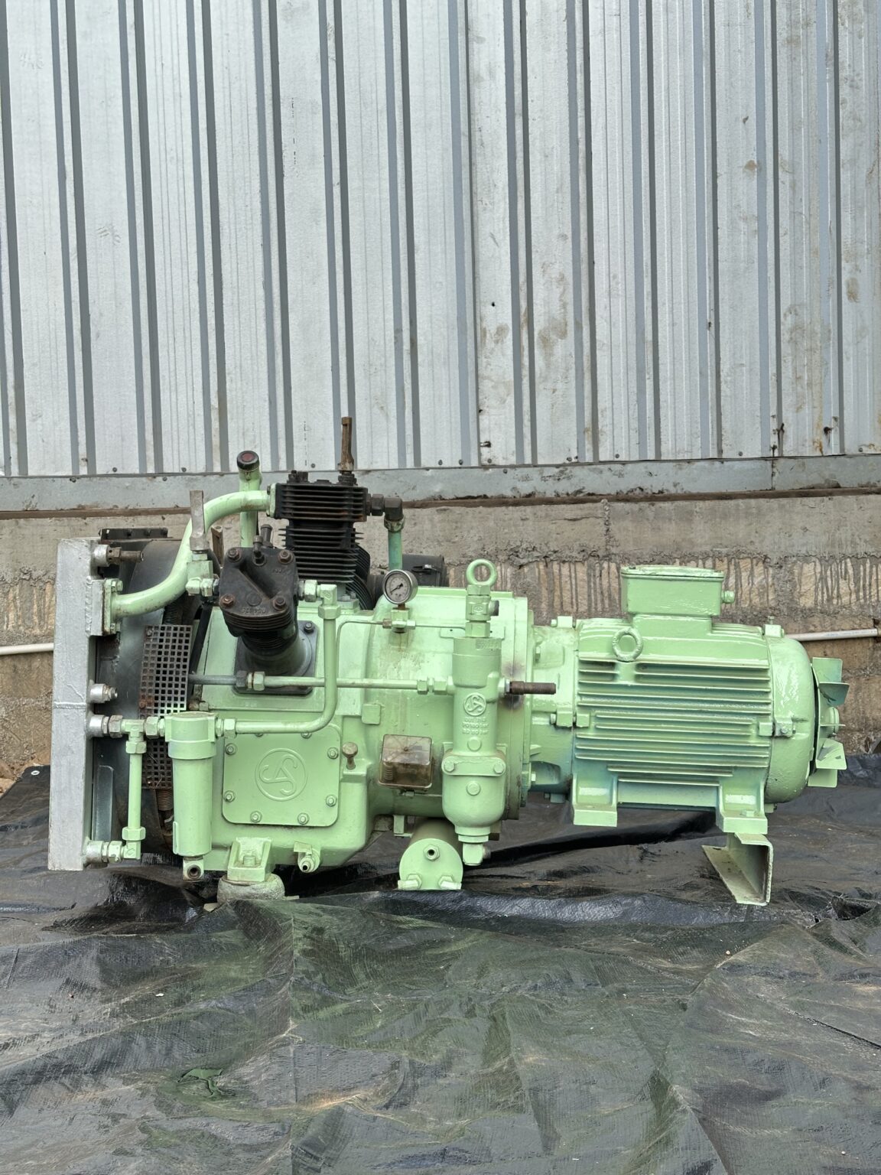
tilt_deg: -2.0
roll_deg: +0.7
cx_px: 440
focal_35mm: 48
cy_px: 588
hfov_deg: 30.3
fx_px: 1629
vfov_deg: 39.7
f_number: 1.78
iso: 64
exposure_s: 1/564
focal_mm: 6.86
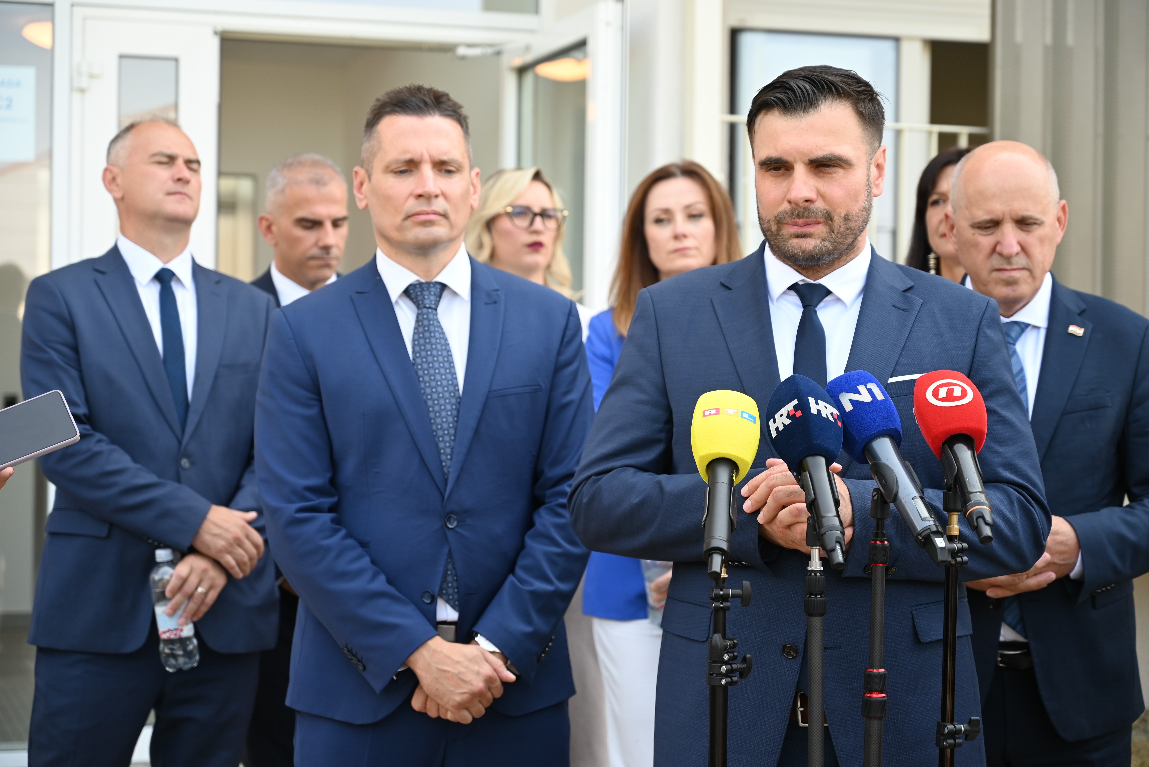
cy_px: 384
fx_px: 2171
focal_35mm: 68
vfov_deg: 20.0
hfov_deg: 29.6
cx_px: 574
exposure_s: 1/250
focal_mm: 68
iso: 280
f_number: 4
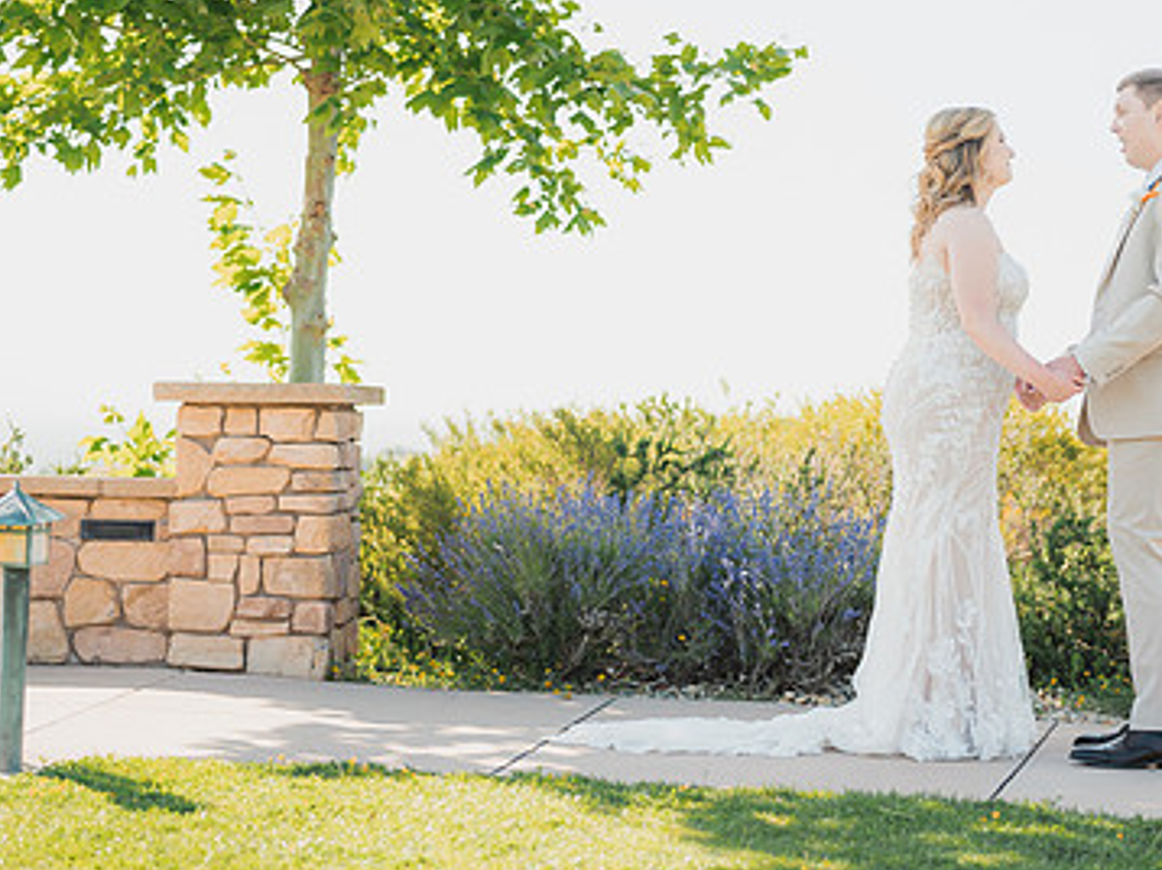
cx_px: 837
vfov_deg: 18.8
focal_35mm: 78
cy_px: 310
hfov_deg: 24.8
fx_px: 2617
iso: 125
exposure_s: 1/2000
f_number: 1.8
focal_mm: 50
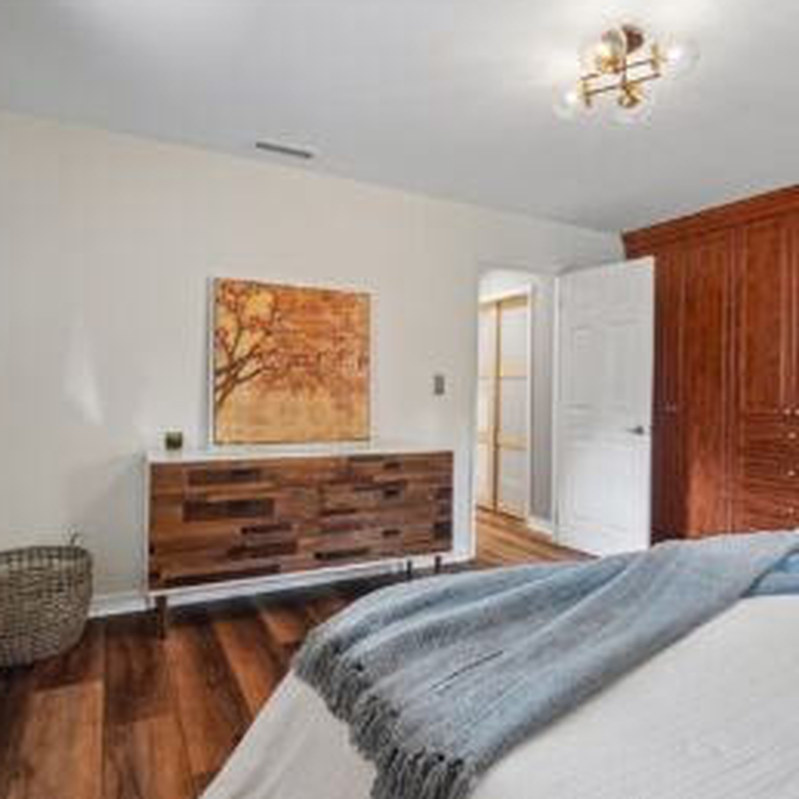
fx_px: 548
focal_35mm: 21
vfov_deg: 72.1
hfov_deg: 72.0
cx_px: 429
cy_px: 393
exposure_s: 1/8
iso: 1600
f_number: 8
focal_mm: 16
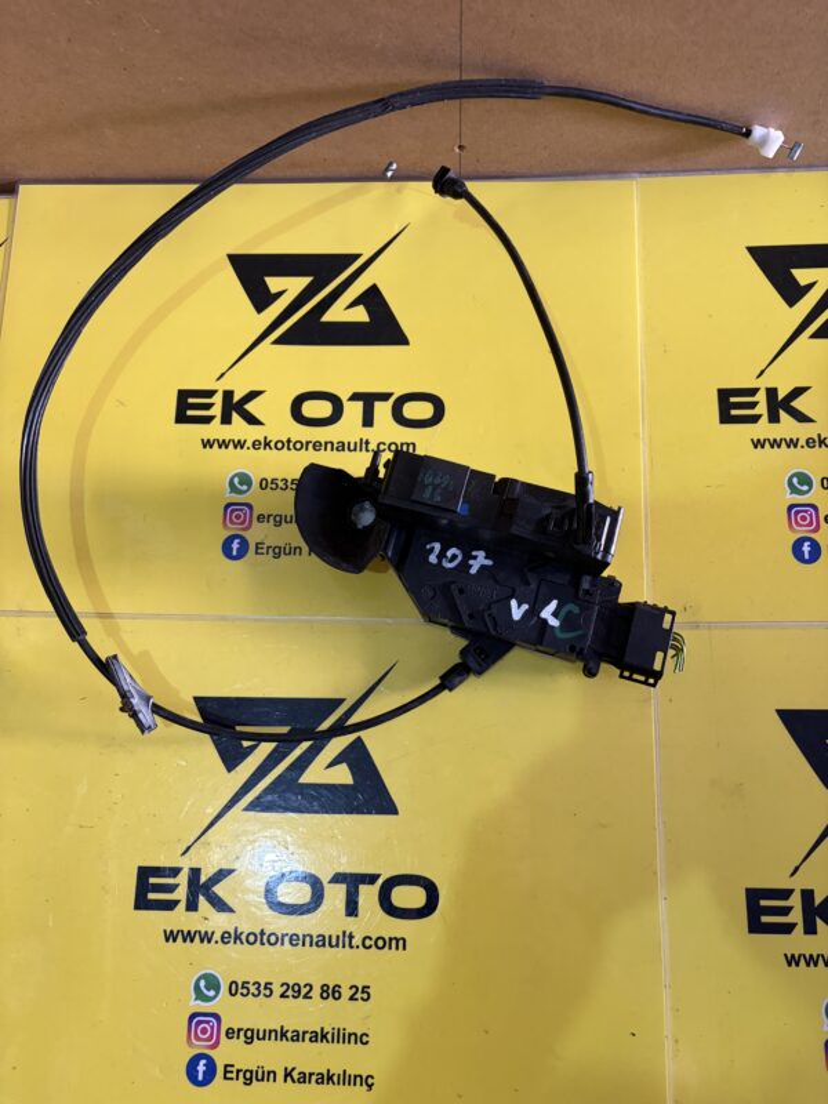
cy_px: 552
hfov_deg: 53.1
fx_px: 829
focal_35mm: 26
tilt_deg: -76.2
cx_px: 414
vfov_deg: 67.3
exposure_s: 1/50
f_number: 1.6
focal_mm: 5.96
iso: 250
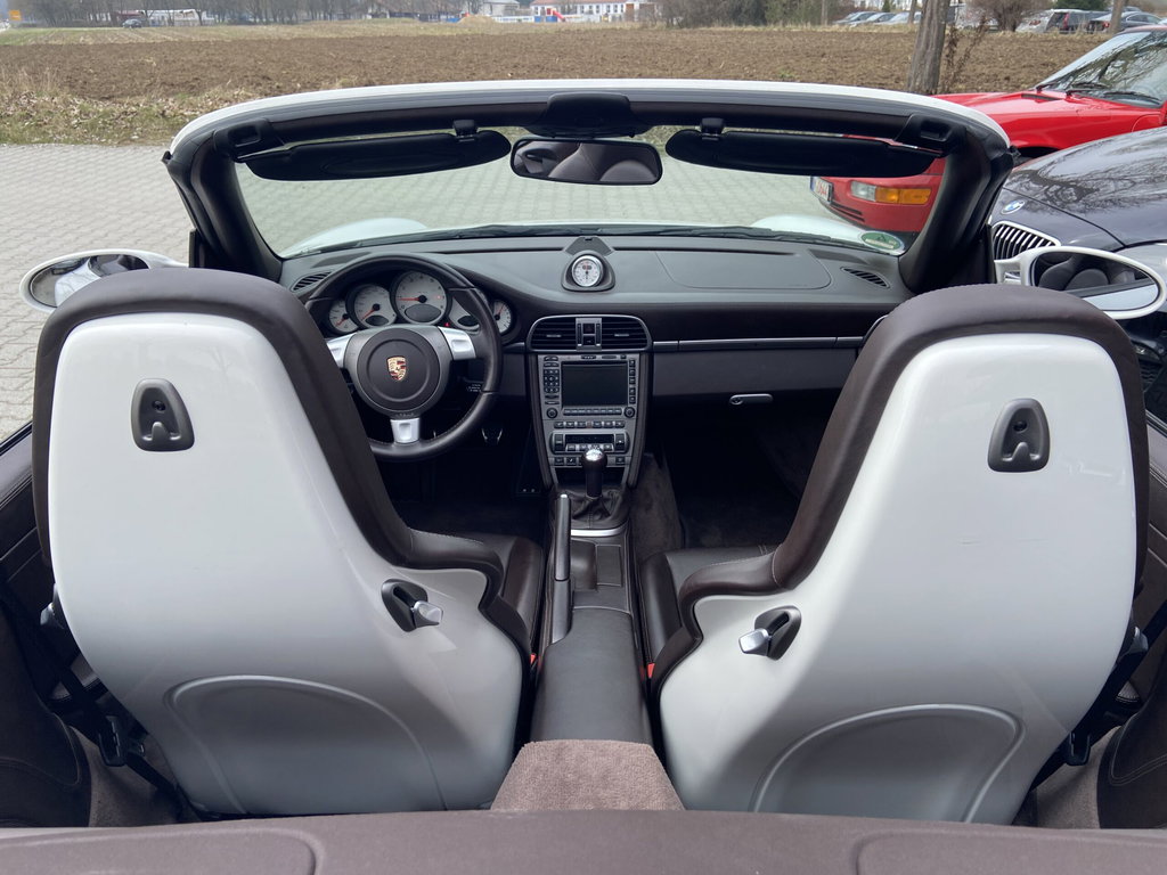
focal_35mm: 26
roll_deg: +0.8
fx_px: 877
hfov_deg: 67.3
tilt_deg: -23.6
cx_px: 584
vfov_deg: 53.1
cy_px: 438
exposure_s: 1/927
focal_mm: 4.25
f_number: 1.8
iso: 32
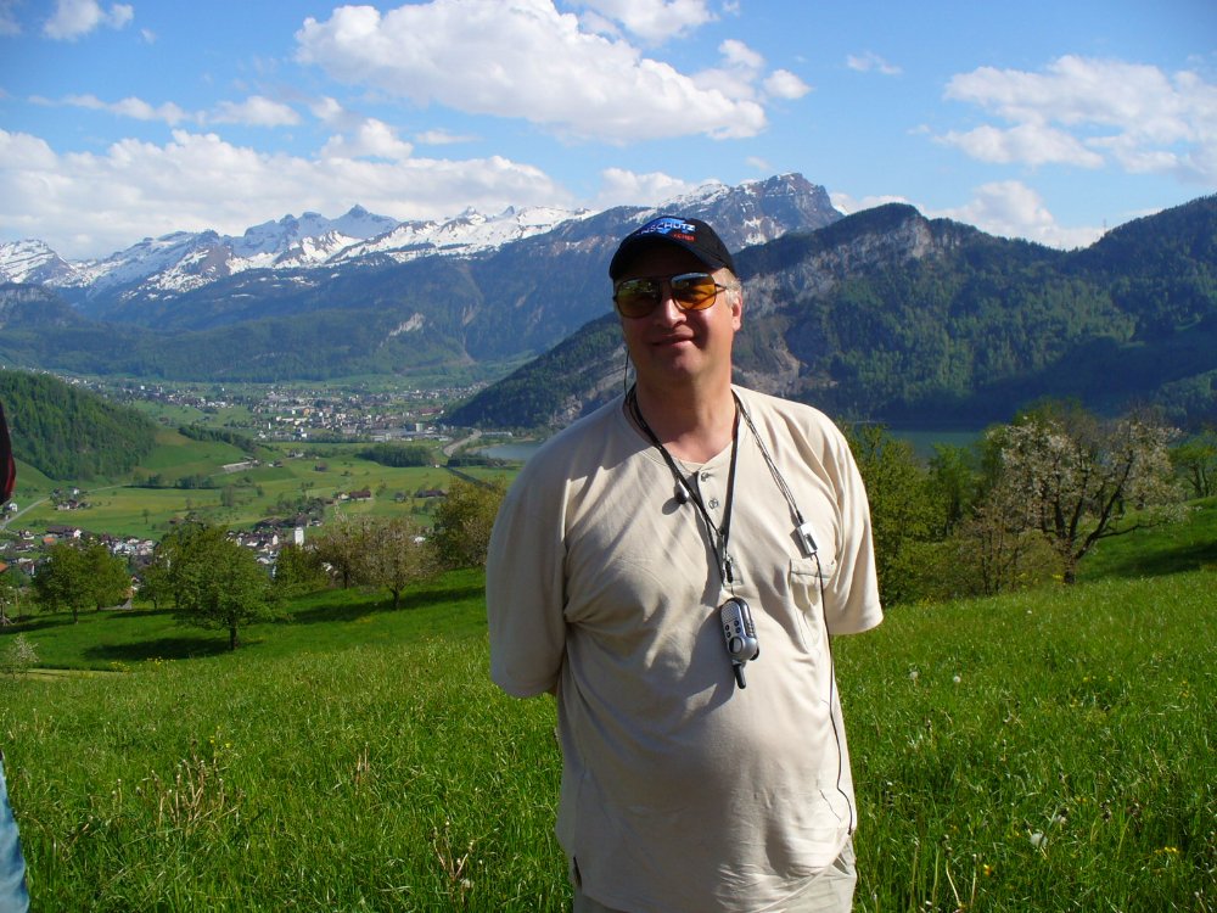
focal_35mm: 37
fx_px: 1301
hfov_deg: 50.1
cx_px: 608
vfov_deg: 38.7
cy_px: 456
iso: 64
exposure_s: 1/320
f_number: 5.6
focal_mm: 6.1
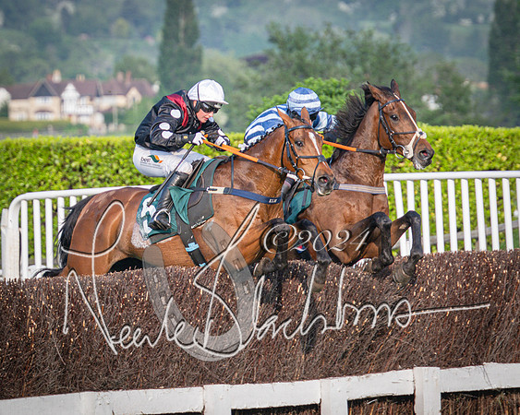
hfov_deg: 5.4
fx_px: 5508
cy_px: 143
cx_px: 200
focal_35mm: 358
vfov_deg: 4.3
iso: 400
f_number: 4
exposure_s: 1/1600
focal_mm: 160
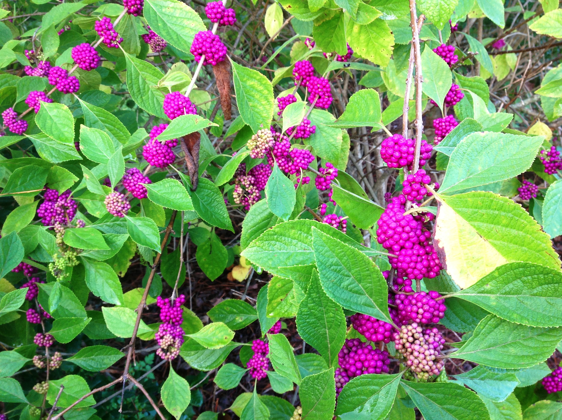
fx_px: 567
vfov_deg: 40.6
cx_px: 281
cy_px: 210
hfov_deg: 52.7
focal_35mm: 35
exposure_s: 1/24
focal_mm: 4.28
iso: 64
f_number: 2.4
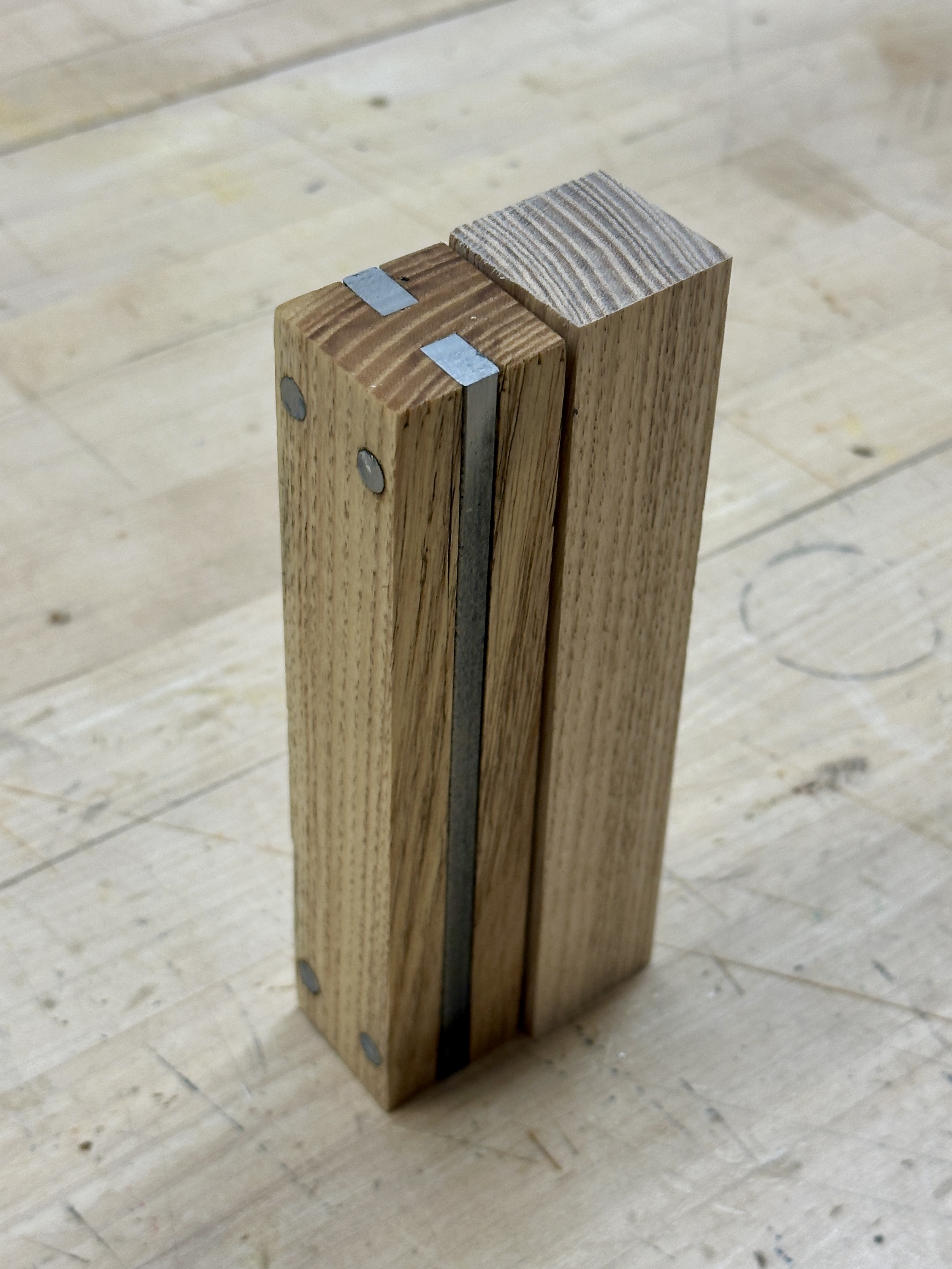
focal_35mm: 48
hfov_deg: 30.3
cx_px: 476
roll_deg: -3.6
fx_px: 1760
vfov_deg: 39.7
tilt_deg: -40.5
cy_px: 634
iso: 80
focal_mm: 6.86
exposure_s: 1/60
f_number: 1.78
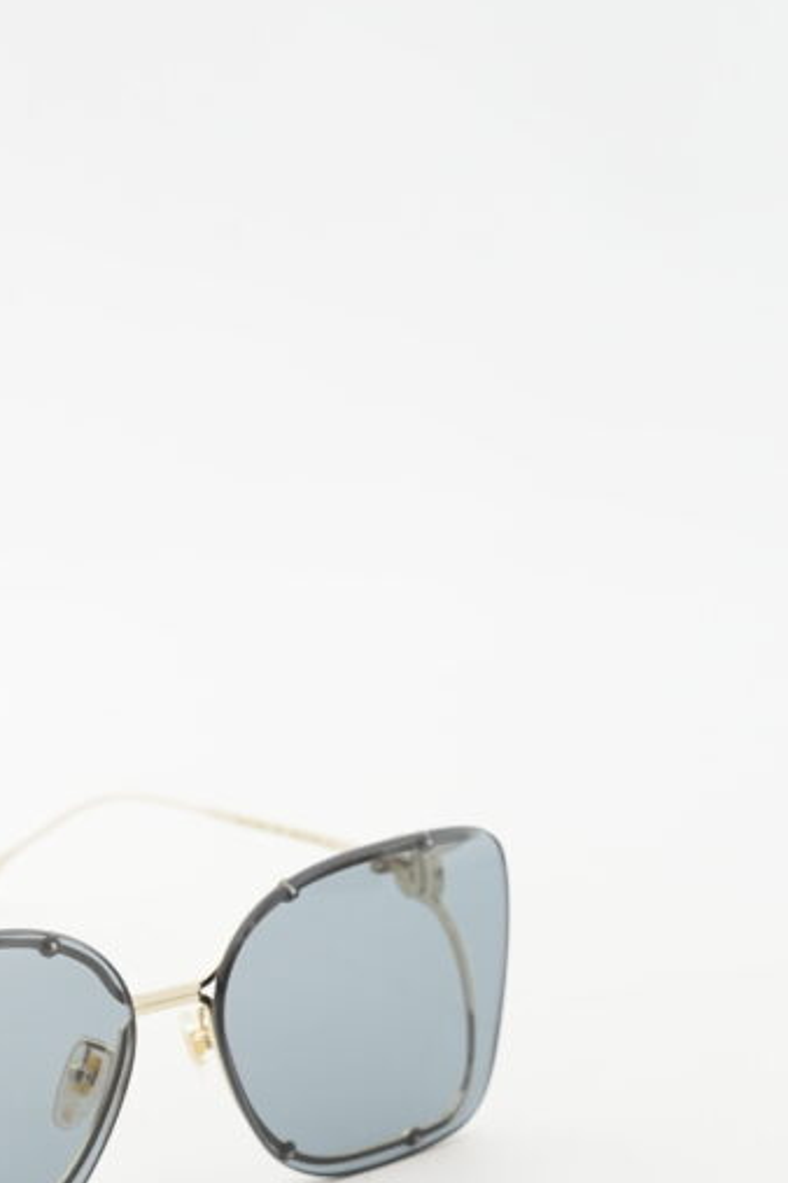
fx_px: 3316
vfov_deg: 19.8
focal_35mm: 101
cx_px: 78
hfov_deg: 13.4
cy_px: 1052
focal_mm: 50
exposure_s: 1/10
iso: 640
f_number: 6.3
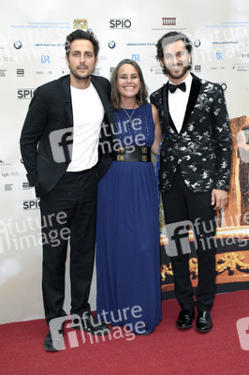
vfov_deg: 37.9
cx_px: 124
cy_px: 188
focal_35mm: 52
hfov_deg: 25.7
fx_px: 546
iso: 1600
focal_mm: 35
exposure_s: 1/160
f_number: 6.3
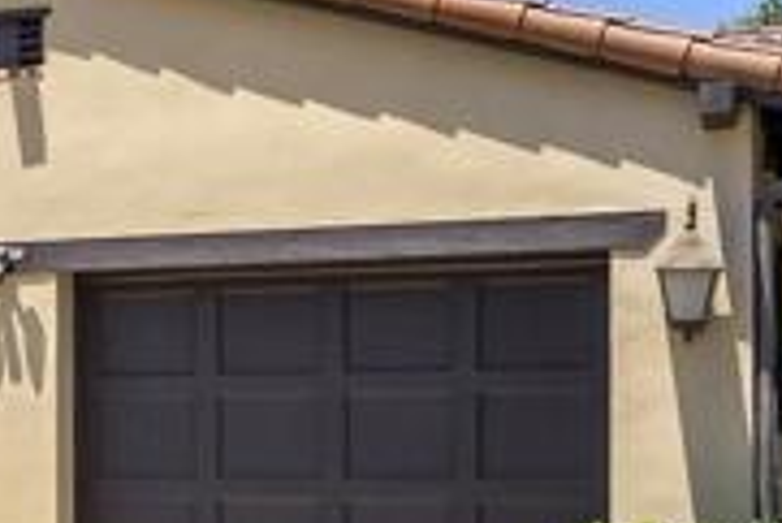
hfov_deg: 16.4
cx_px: -670
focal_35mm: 102
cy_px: -82
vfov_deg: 13.1
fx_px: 2217
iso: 500
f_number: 8
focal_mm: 18
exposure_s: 1/500
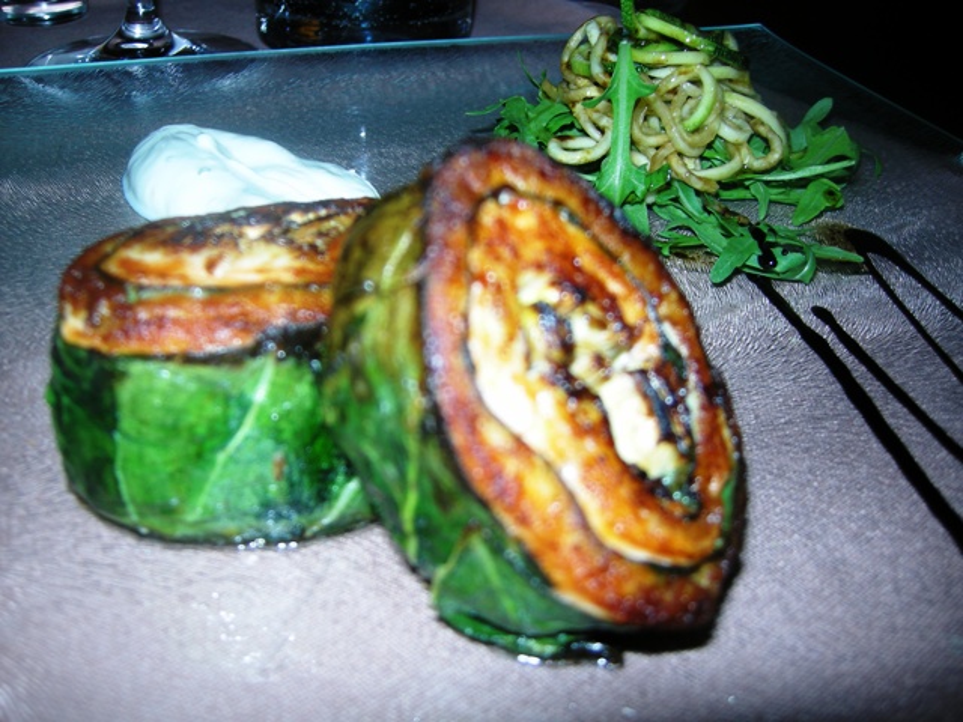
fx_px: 1002
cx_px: 482
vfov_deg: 39.7
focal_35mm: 36
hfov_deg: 51.4
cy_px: 361
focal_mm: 7.5
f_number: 2.7
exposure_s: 1/60
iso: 64
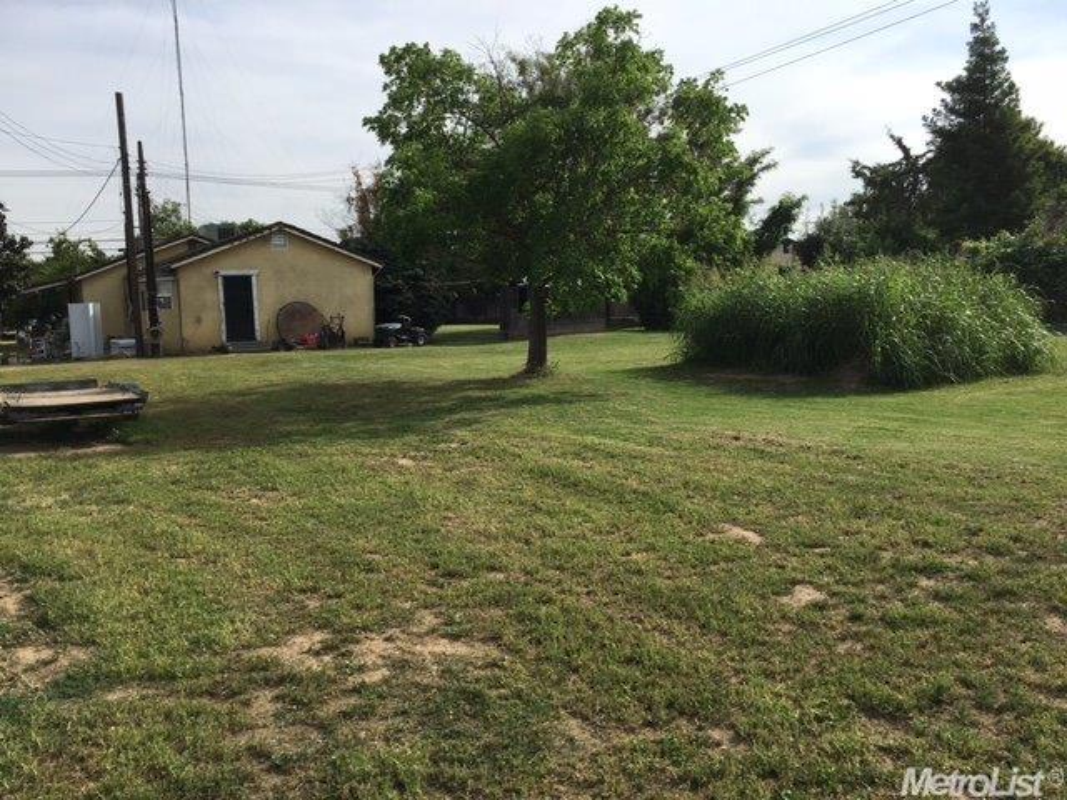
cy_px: 400
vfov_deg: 48.2
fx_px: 894
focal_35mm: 29
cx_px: 534
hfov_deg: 61.7
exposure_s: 1/1570
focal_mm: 4.15
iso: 25
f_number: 2.2
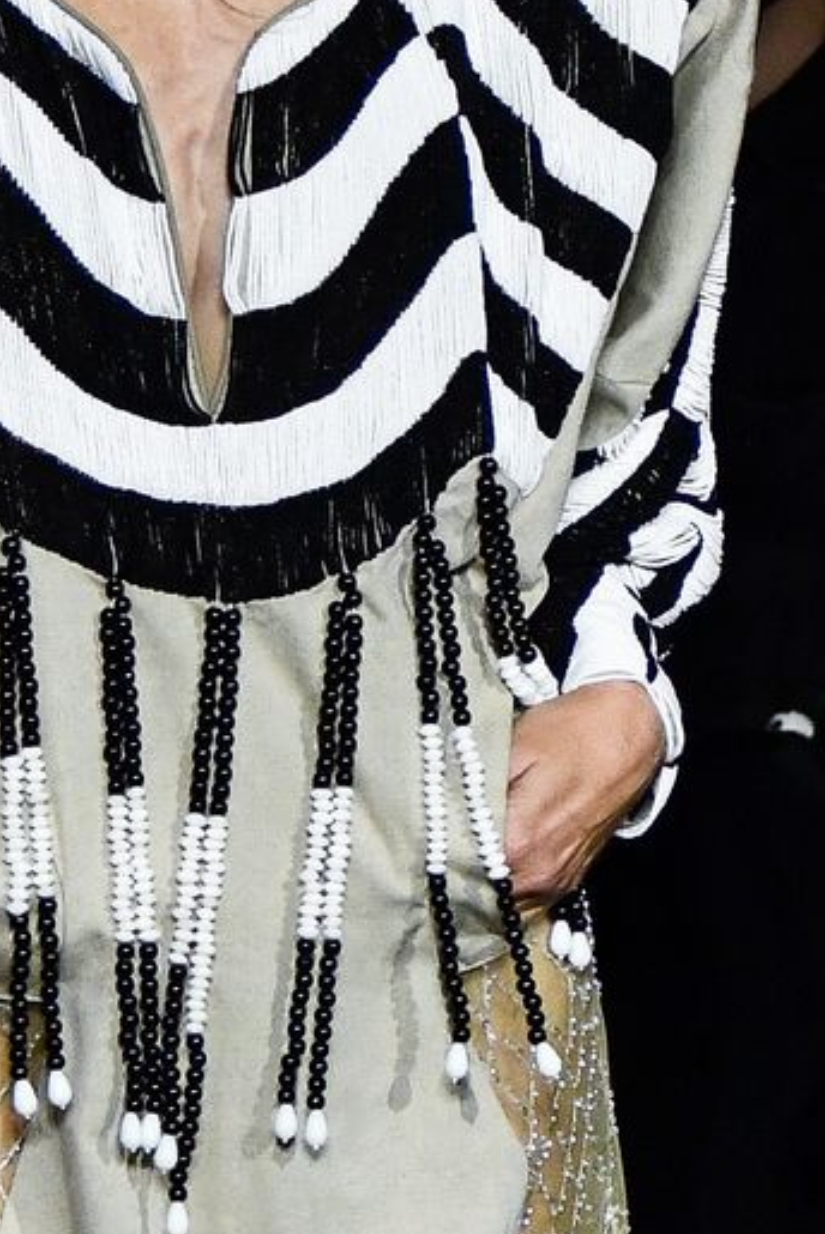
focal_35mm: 531
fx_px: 18223
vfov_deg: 3.9
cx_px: 41
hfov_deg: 2.6
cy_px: 1097
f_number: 4.5
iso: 2000
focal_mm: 95
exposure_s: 1/640
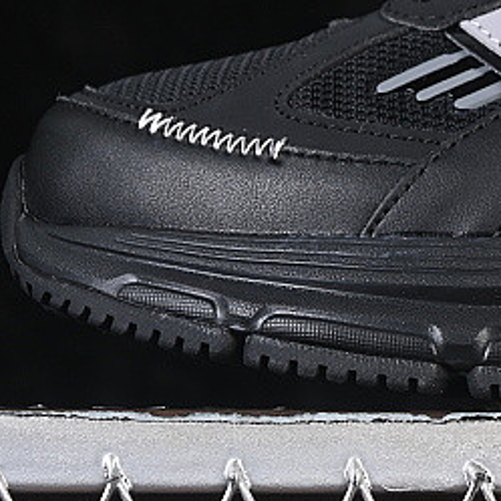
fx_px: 4519
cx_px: 795
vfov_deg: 6.3
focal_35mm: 276
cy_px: -34
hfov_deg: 6.3
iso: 160
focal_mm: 50
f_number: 6.3
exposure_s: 1/60
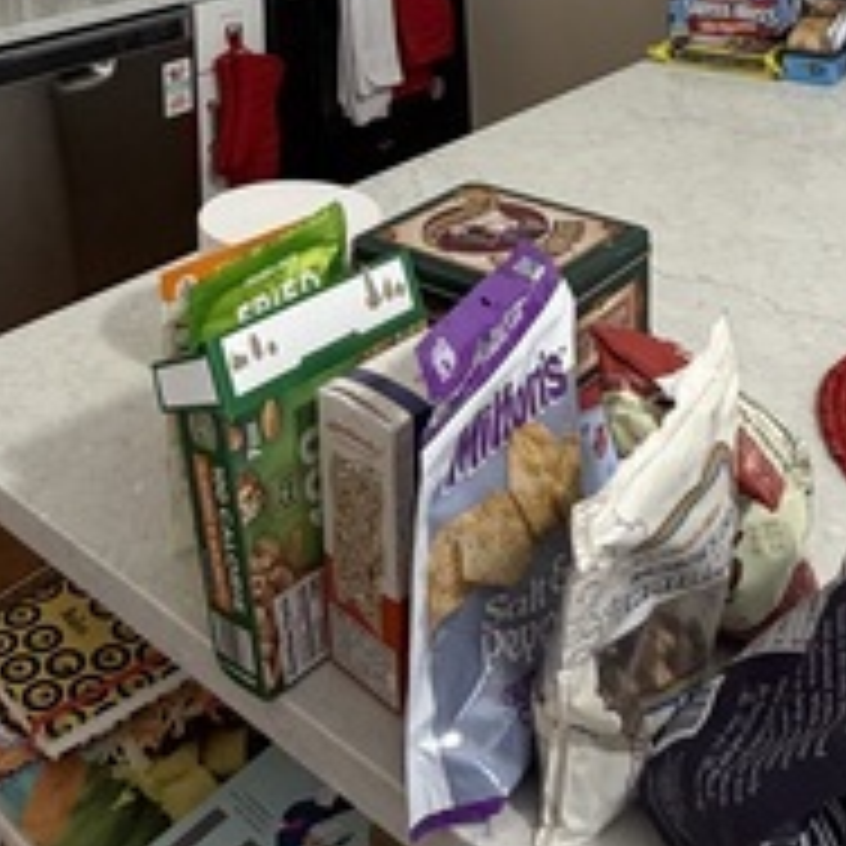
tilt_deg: -4.6
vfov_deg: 32.2
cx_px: 274
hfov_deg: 37.9
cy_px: -155
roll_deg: +2.1
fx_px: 1217
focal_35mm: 44
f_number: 2.2
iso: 250
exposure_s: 1/60
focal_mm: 2.22
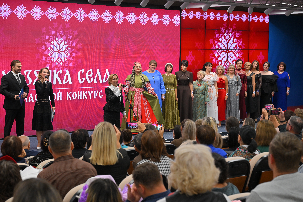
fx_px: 631
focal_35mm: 75
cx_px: 152
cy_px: 101
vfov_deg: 18.2
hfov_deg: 27.0
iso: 1250
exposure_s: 1/80
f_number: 6.3
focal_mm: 75
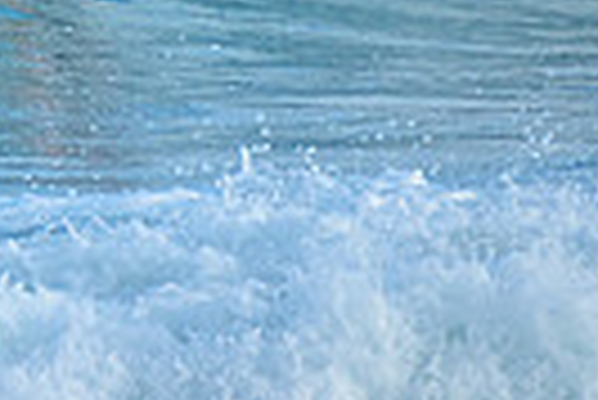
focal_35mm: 2143
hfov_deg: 1.0
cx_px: -371
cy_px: -369
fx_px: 35636
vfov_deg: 0.6
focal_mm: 400
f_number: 5.6
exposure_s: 1/1250
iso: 450
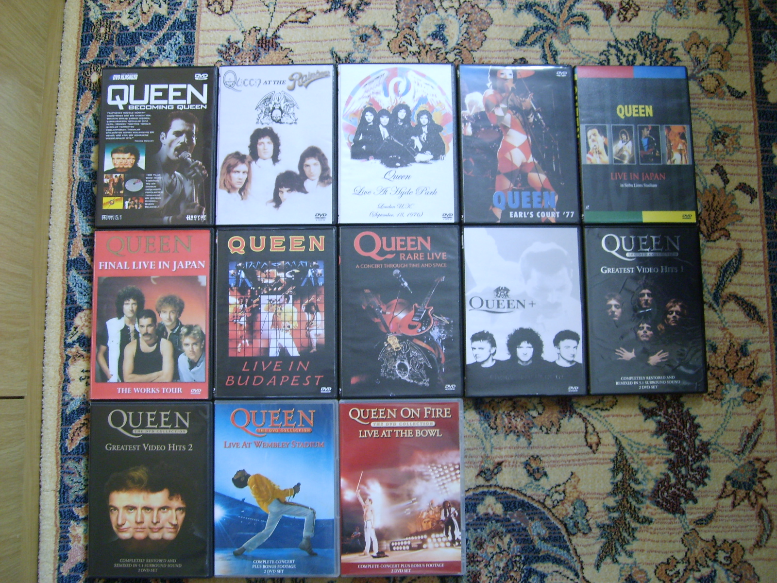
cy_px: 292
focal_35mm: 35
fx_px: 786
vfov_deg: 40.7
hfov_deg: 52.6
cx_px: 388
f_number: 2.8
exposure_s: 1/3
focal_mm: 5.8
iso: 139
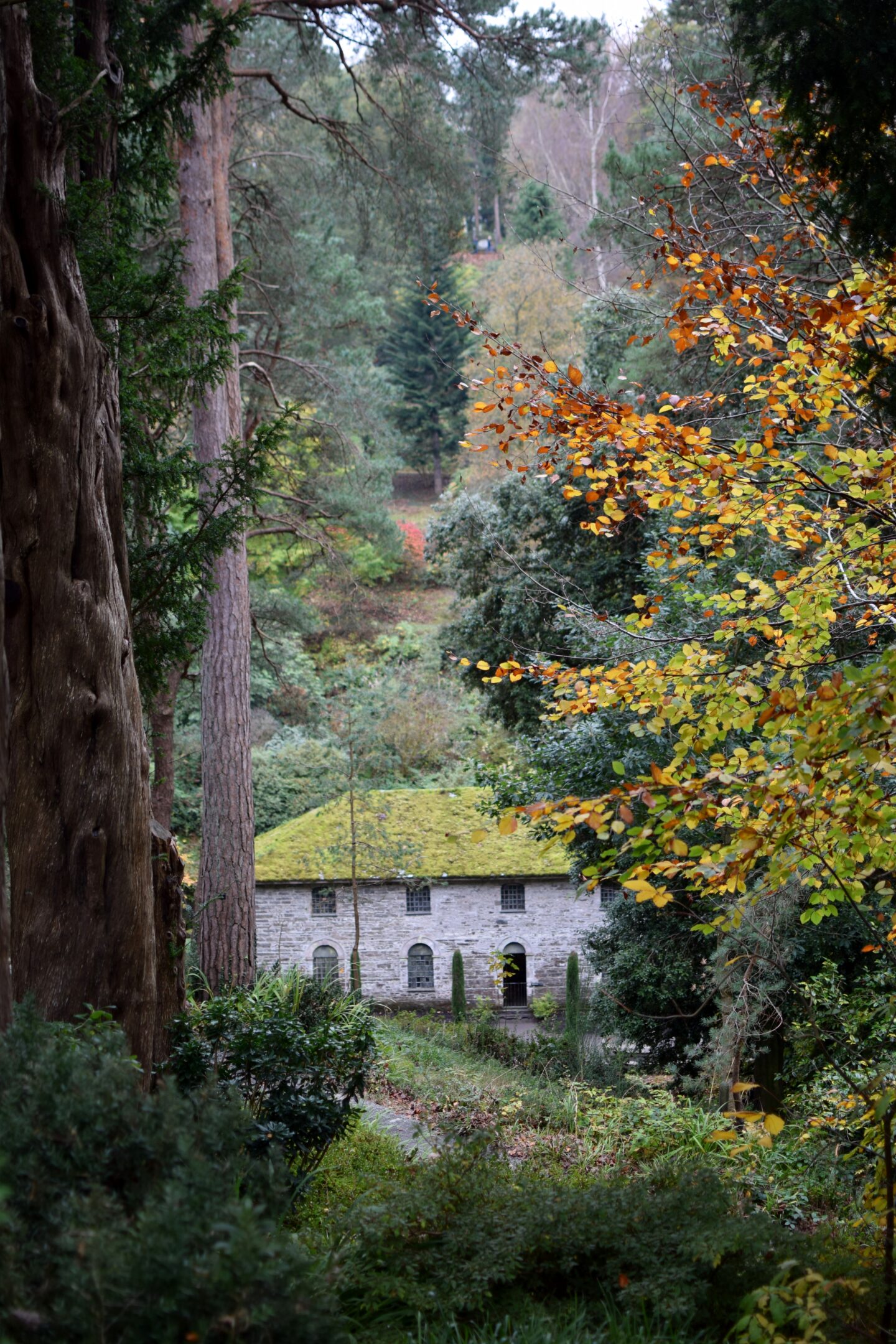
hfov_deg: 25.8
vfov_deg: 37.9
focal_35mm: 52
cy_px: 672
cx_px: 448
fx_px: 1960
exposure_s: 1/125
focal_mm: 35
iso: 100
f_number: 1.8
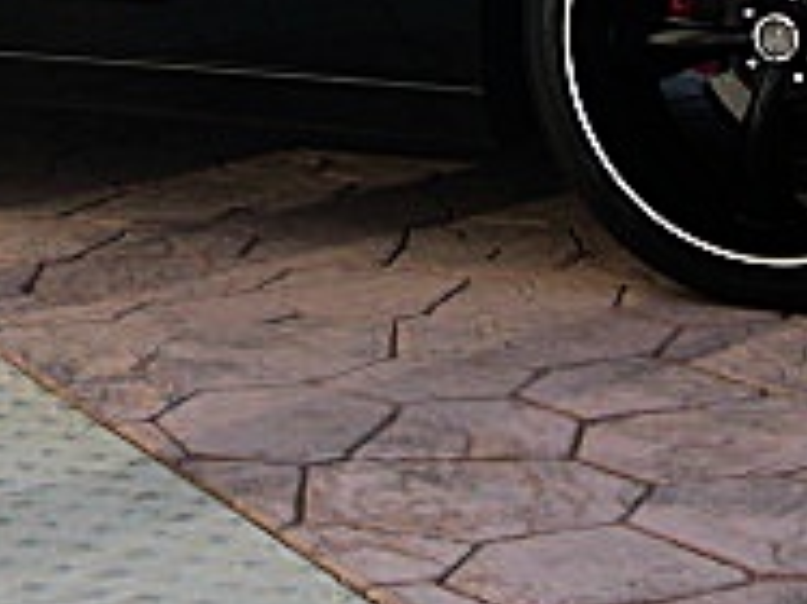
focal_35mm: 123
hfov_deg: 16.0
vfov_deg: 11.9
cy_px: -39
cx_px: 263
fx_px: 2866
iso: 50
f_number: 2.8
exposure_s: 1/250
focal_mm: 6.3
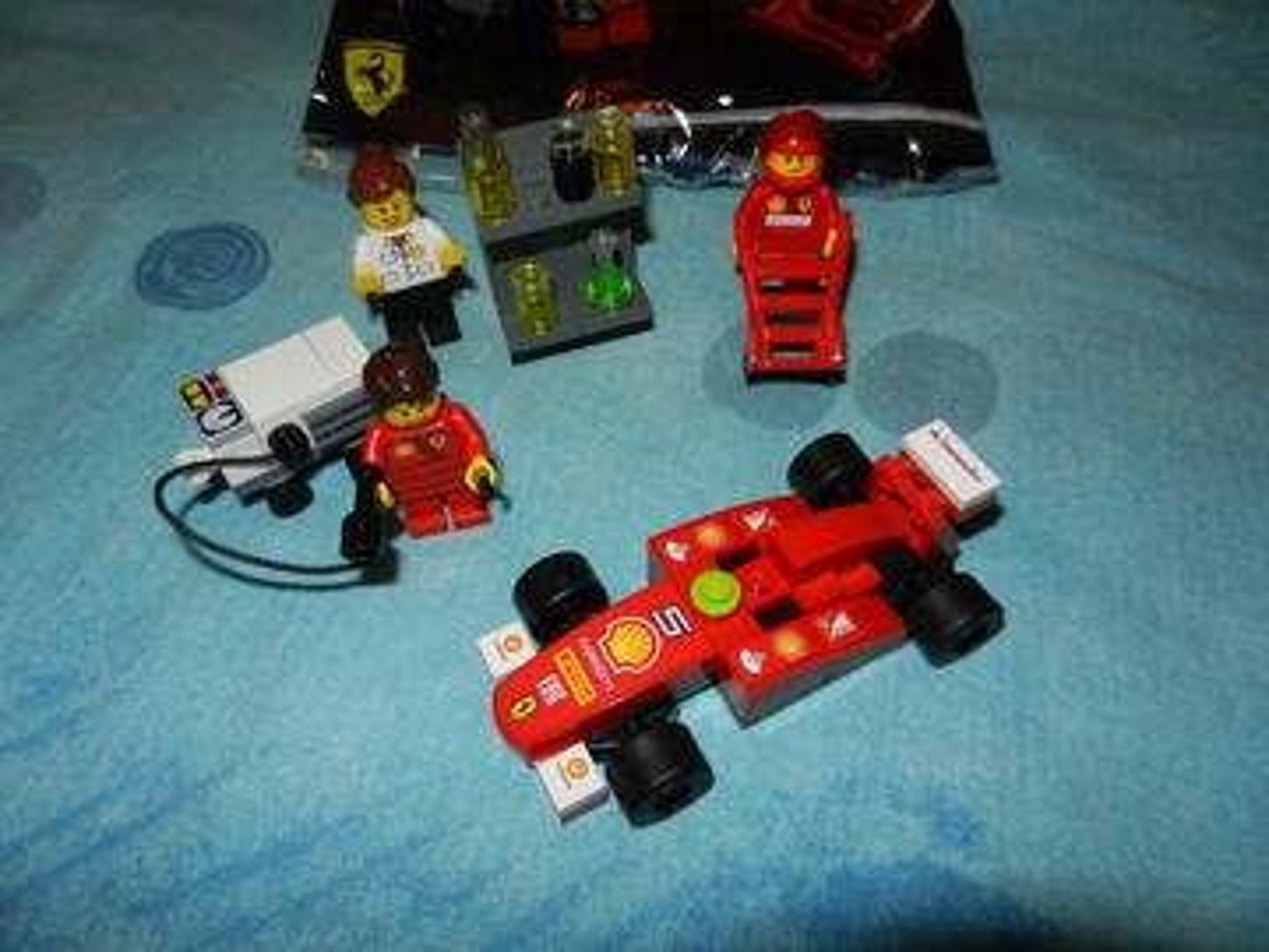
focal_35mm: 25
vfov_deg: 54.9
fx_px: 916
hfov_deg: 69.4
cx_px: 634
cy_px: 476
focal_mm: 4.5
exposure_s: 1/30
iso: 200
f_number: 7
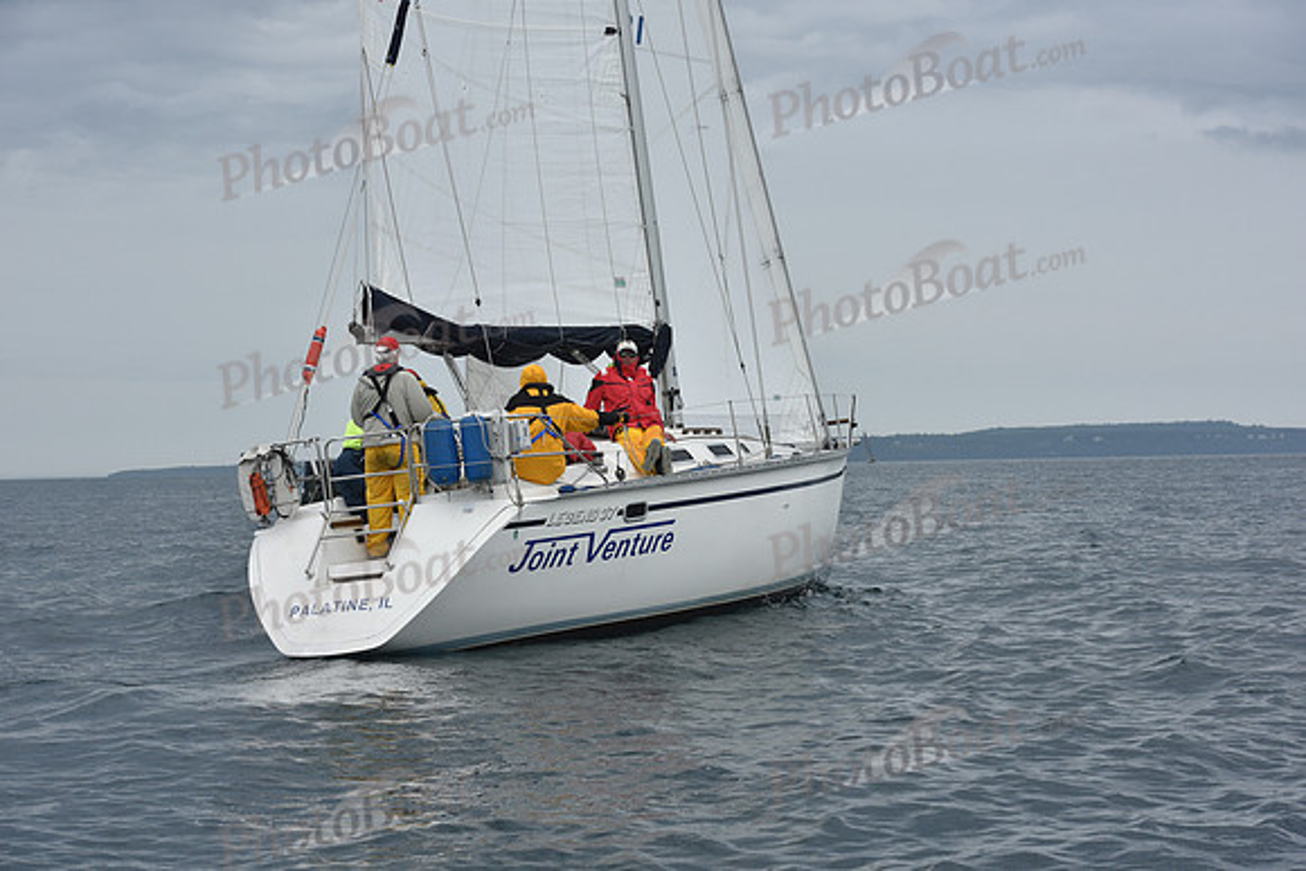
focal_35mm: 70
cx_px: 653
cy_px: 436
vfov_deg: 19.5
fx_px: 2540
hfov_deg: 28.8
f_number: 8
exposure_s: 1/800
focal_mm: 70
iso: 250
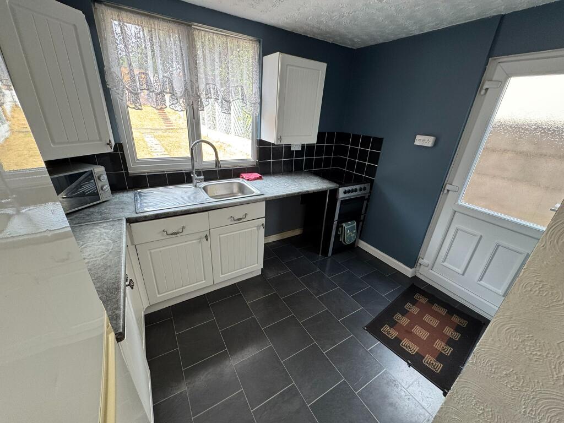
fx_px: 228
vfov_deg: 85.7
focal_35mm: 14
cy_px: 212
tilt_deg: -22.1
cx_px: 282
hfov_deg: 102.1
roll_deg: -3.3
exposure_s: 1/99
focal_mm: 2.22
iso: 64
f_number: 2.2
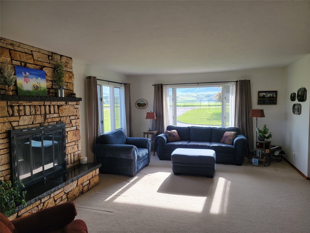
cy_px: 116
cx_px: 155
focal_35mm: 24
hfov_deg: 71.6
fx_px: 215
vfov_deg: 56.8
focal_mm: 6.7
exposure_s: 1/120
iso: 25
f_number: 1.8
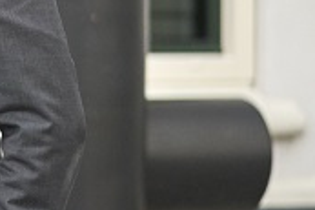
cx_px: -268
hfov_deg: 7.8
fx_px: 2220
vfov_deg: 5.4
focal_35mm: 254
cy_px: 43
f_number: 1.8
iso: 3200
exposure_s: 1/10000
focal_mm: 55
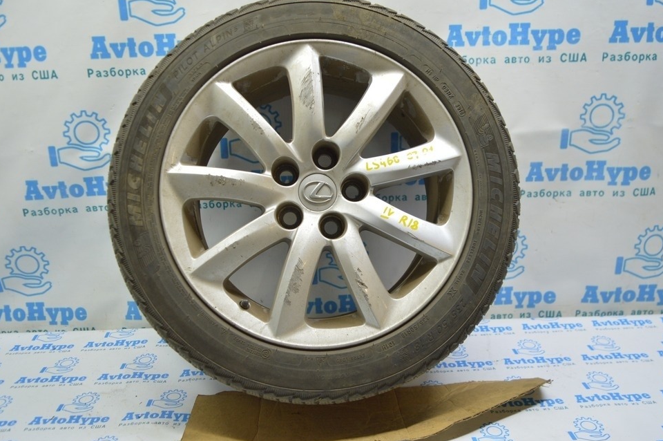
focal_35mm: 32
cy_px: 208
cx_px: 314
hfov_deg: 58.7
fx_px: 589
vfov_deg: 41.0
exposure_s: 1/50
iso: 400
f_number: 3.5
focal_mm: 20
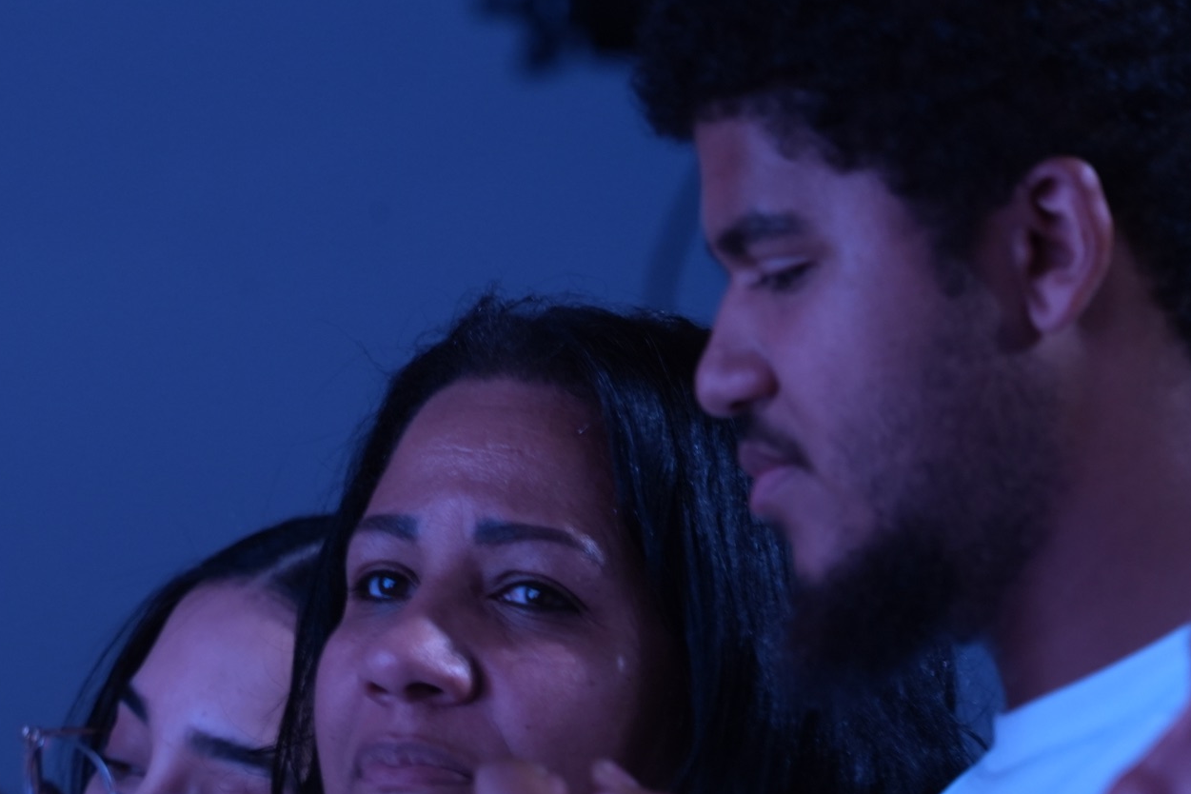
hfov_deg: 2.7
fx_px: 25009
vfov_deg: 1.8
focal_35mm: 756
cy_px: 753
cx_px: 290
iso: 1000
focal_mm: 394
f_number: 9
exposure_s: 1/20
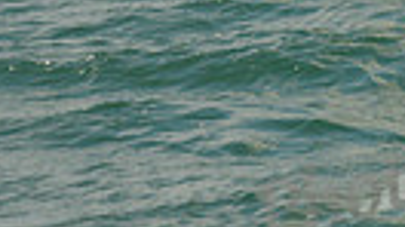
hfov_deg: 6.5
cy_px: -351
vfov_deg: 3.7
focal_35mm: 323
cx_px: 850
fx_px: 3466
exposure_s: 1/800
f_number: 13
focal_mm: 70
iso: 280
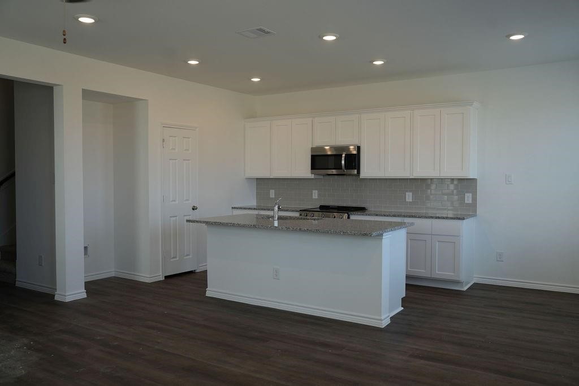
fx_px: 483
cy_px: 193
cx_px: 290
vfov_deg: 43.6
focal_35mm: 30
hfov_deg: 61.9
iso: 250
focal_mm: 30
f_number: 4
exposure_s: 1/160
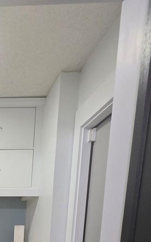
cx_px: -47
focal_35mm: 33
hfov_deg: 30.1
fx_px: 217
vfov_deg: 44.5
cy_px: 266
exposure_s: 1/120
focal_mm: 2.2
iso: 250
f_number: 1.9
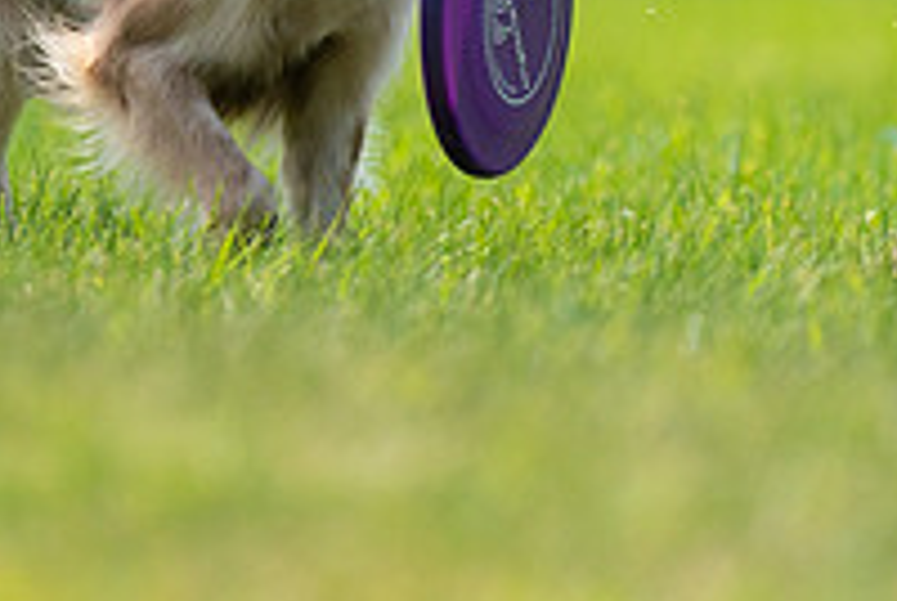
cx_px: 256
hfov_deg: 1.2
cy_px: -182
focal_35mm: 1736
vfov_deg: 0.8
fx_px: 43319
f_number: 6.3
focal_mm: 600
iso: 1600
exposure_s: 1/4000
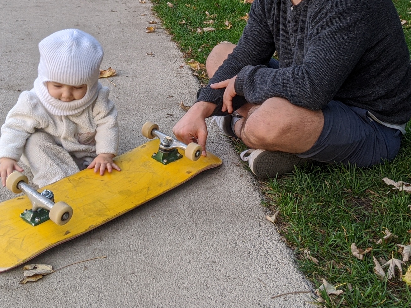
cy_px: 38
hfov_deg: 36.2
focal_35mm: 53
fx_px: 629
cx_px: 214
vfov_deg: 26.7
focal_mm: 4.44
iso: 47
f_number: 1.8
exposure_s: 1/119
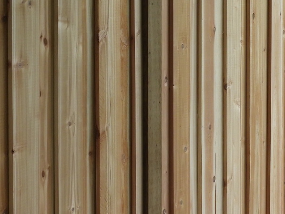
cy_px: 39
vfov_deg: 13.0
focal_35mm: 113
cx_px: 255
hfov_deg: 17.2
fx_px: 931
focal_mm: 5.9
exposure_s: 1/40
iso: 100
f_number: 3.6
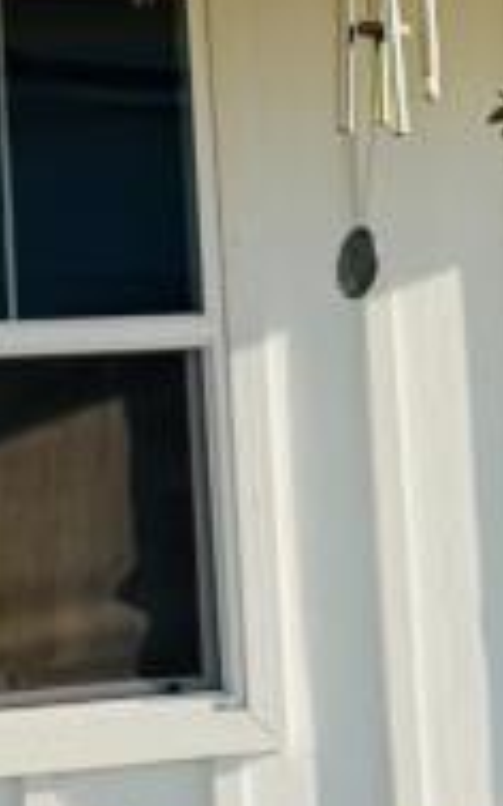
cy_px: 53
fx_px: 4434
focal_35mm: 202
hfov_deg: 6.4
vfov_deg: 10.3
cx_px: 729
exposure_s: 1/3425
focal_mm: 6.76
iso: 80
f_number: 1.78
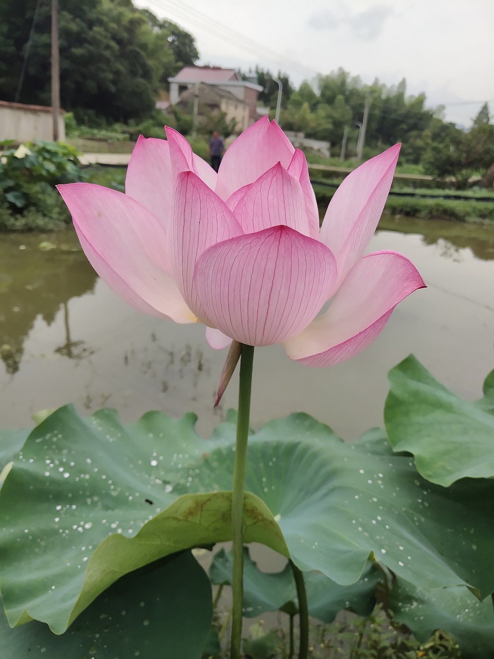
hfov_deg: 48.2
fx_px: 552
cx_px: 247
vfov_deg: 61.7
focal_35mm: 29
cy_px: 330
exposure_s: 1/2973
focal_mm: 4.27
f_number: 1.8
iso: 50
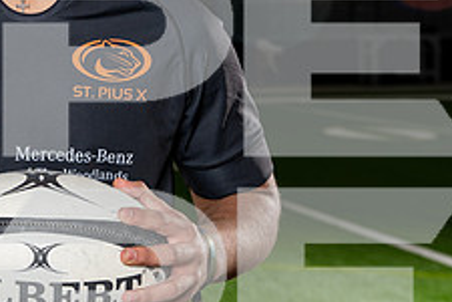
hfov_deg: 19.1
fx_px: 1293
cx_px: -36
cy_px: 51
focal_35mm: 103
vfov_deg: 13.2
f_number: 4.5
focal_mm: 40
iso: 160
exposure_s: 1/250
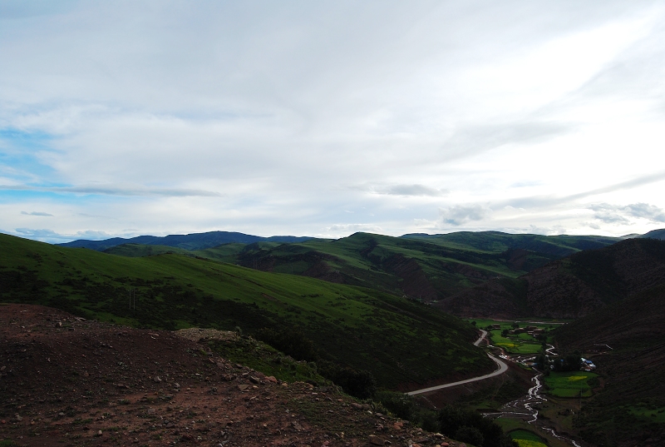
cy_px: 224
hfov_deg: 67.3
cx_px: 332
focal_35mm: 27
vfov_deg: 48.1
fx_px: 500
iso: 200
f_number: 10
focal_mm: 18
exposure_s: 1/200
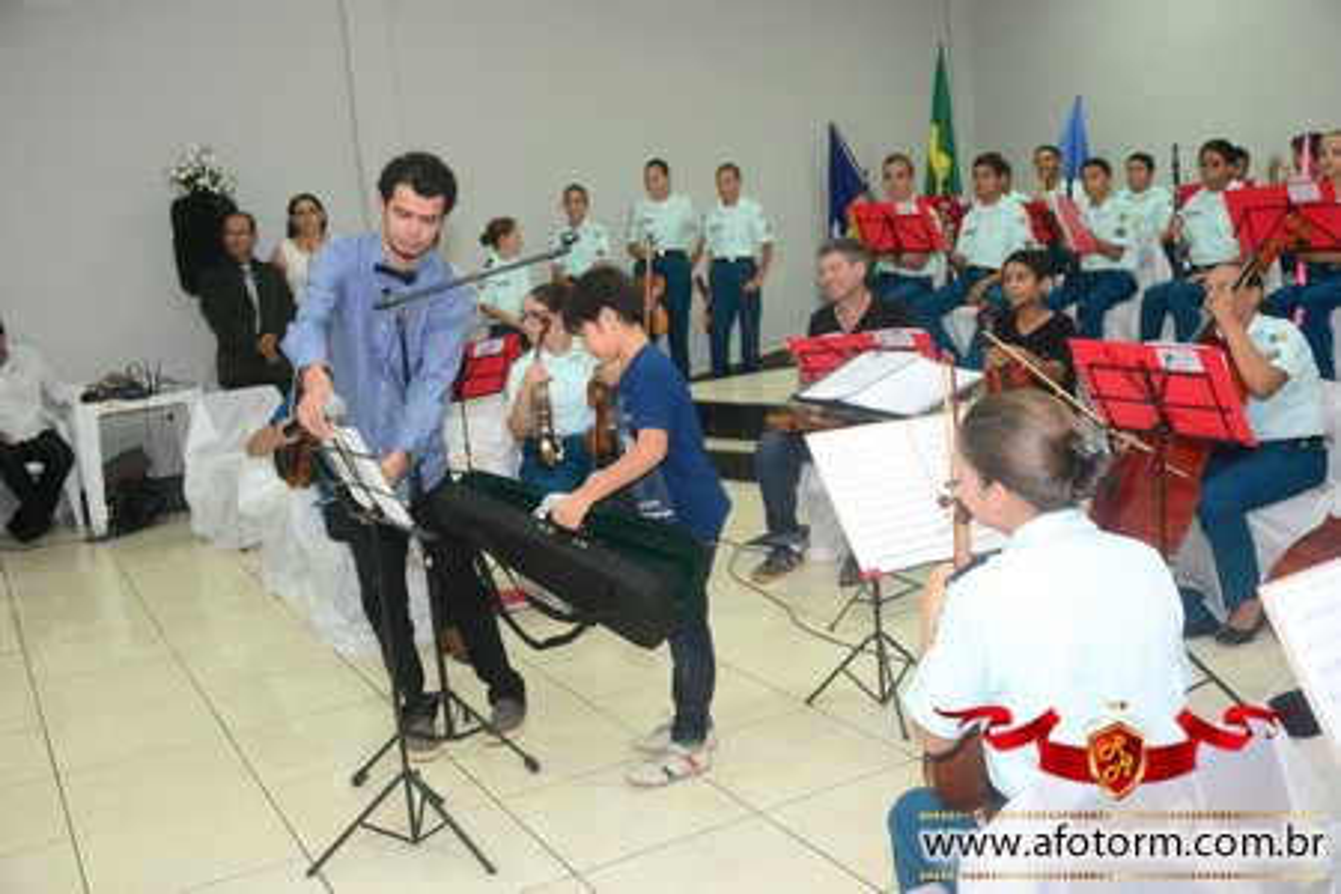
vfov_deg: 36.9
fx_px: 1341
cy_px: 447
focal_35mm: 36
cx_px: 670
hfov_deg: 53.1
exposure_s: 1/60
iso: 1600
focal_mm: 24
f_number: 3.8
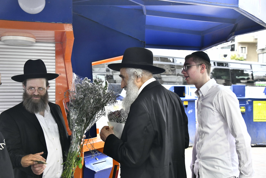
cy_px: 89
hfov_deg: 39.6
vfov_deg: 27.0
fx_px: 369
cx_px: 133
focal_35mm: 50
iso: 2000
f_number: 6.3
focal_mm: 50
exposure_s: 1/500
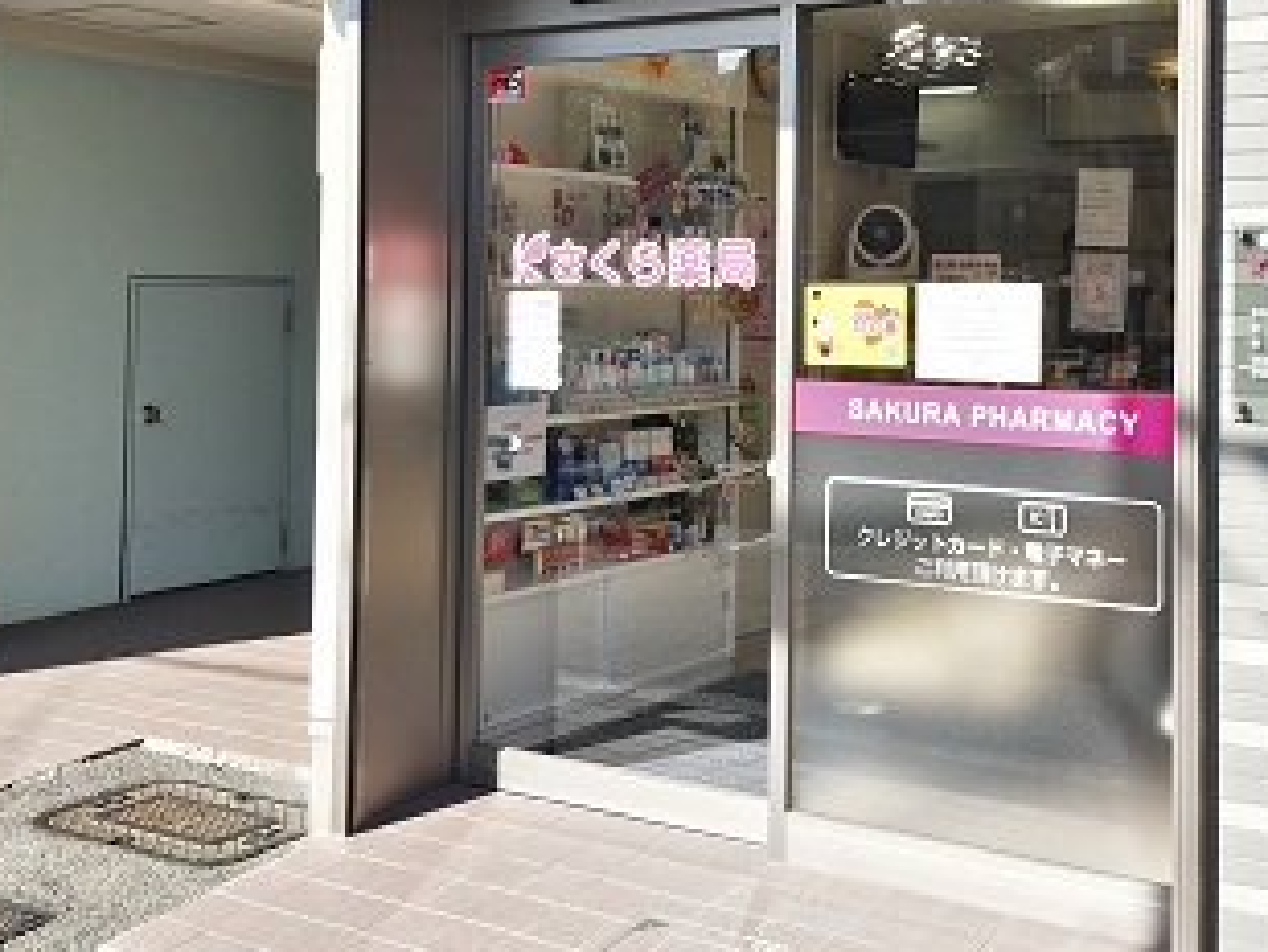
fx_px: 1649
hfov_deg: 41.7
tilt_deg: -0.1
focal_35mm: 45
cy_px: 250
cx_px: 800
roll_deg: -1.4
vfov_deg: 31.7
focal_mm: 4.15
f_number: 2.2
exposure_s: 1/516
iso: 25
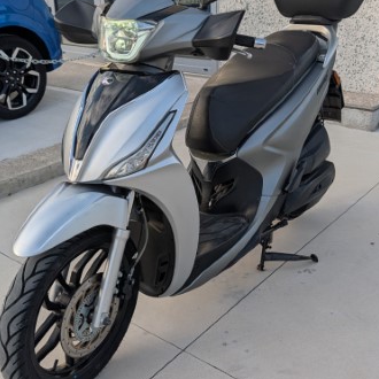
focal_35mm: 41
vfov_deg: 40.8
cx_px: 181
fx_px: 508
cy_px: 165
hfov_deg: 40.9
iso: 19
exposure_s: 1/2632
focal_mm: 6.9
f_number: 1.68
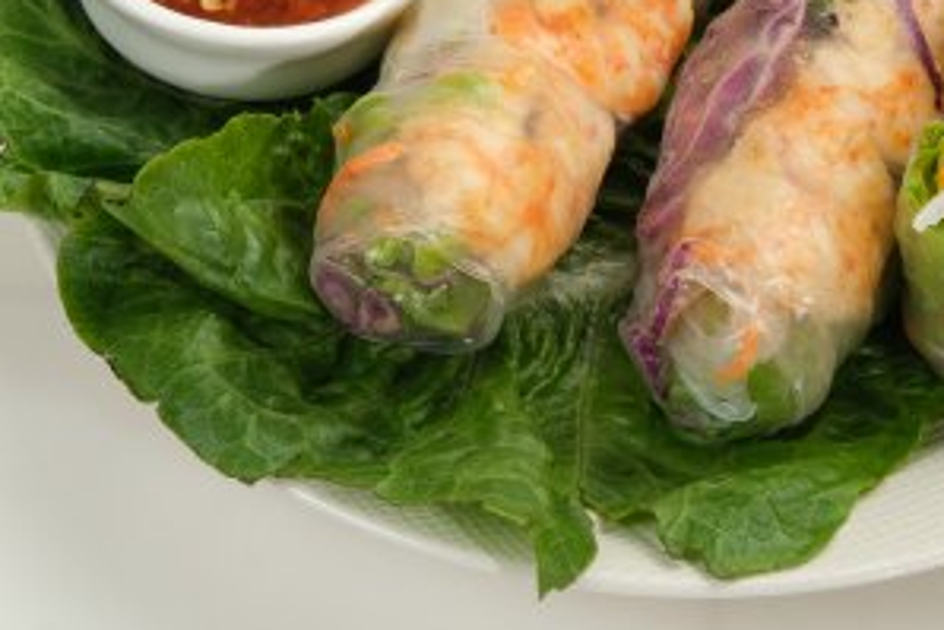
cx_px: 459
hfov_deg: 6.7
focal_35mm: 308
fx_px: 8080
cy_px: 73
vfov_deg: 4.5
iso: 160
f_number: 11
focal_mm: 99.8
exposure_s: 1/125
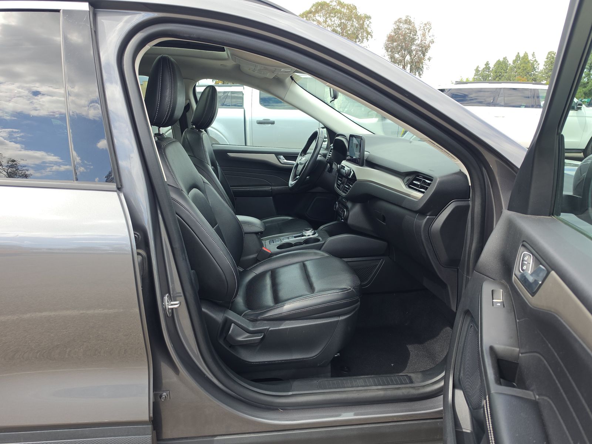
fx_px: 393
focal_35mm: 23
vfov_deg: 58.9
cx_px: 296
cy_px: 222
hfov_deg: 73.9
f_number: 1.4
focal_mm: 6.5
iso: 16
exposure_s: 1/249
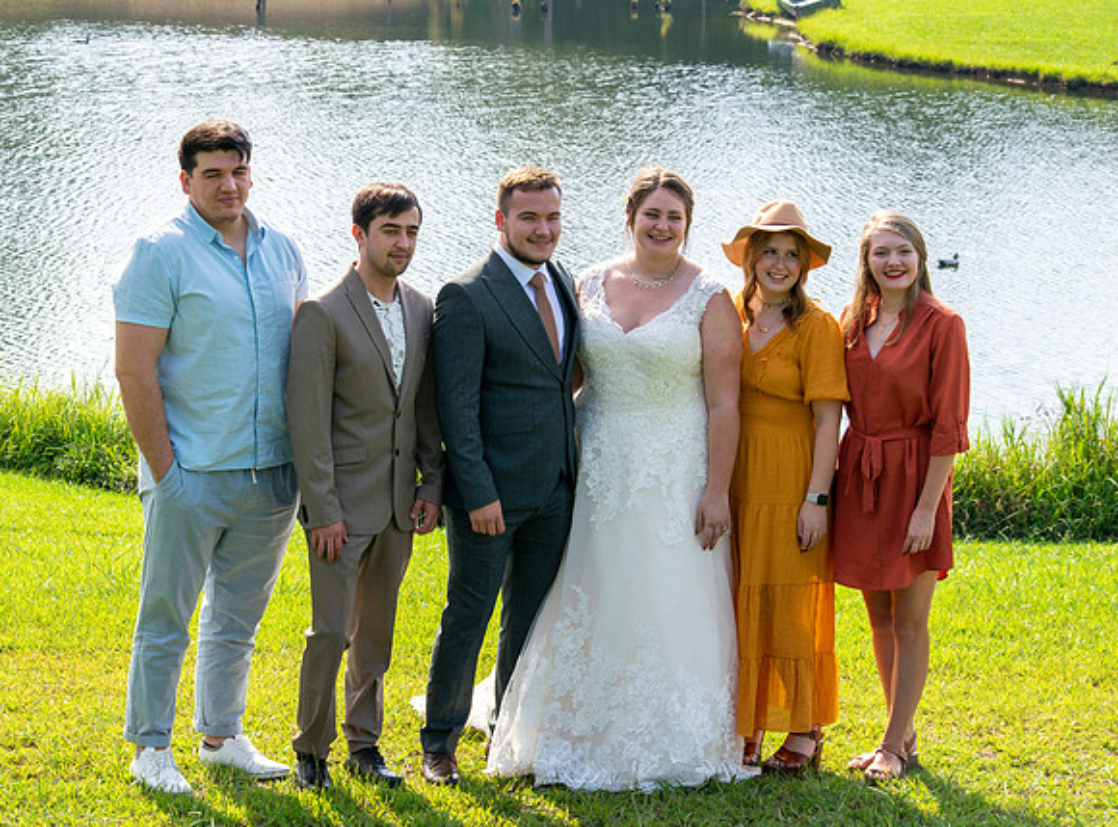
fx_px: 2841
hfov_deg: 22.3
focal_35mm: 88
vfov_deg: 16.6
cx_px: 498
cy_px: 414
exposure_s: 1/320
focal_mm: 55
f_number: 9
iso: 200
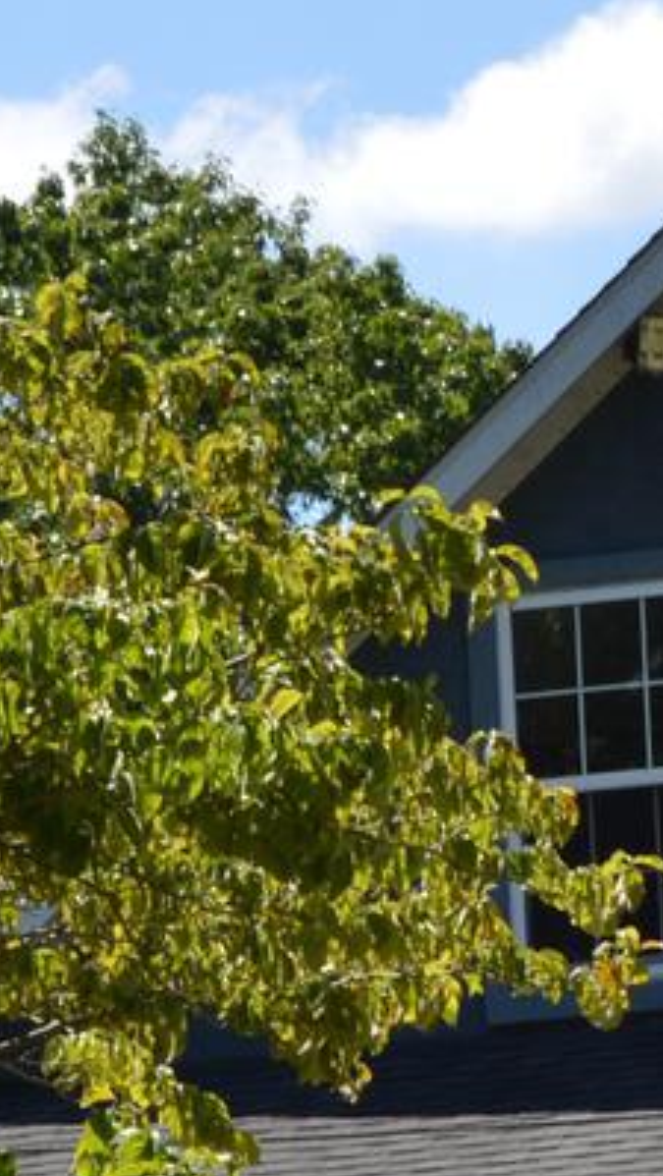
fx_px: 8787
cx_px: 916
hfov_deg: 4.3
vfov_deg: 7.6
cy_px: 1198
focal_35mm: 282
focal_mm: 35
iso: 100
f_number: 8
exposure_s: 1/200
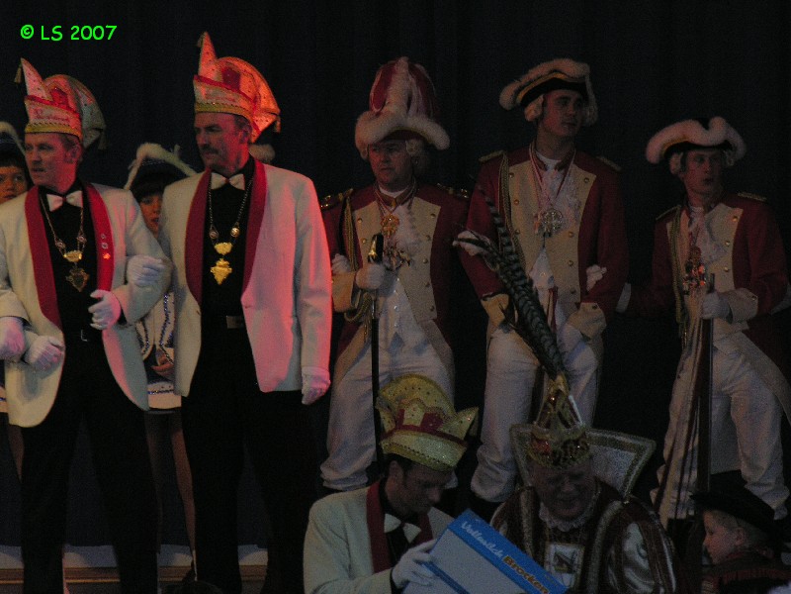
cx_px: 396
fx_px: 7998
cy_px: 297
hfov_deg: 5.7
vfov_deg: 4.2
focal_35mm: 350
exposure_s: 1/60.1
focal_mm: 89
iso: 200
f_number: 5.2
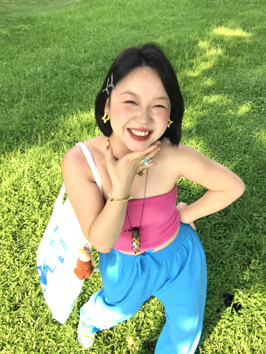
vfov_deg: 56.8
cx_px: 133
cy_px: 177
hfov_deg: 44.2
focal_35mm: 32
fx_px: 328
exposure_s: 1/162
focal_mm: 2.87
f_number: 2.2
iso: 25
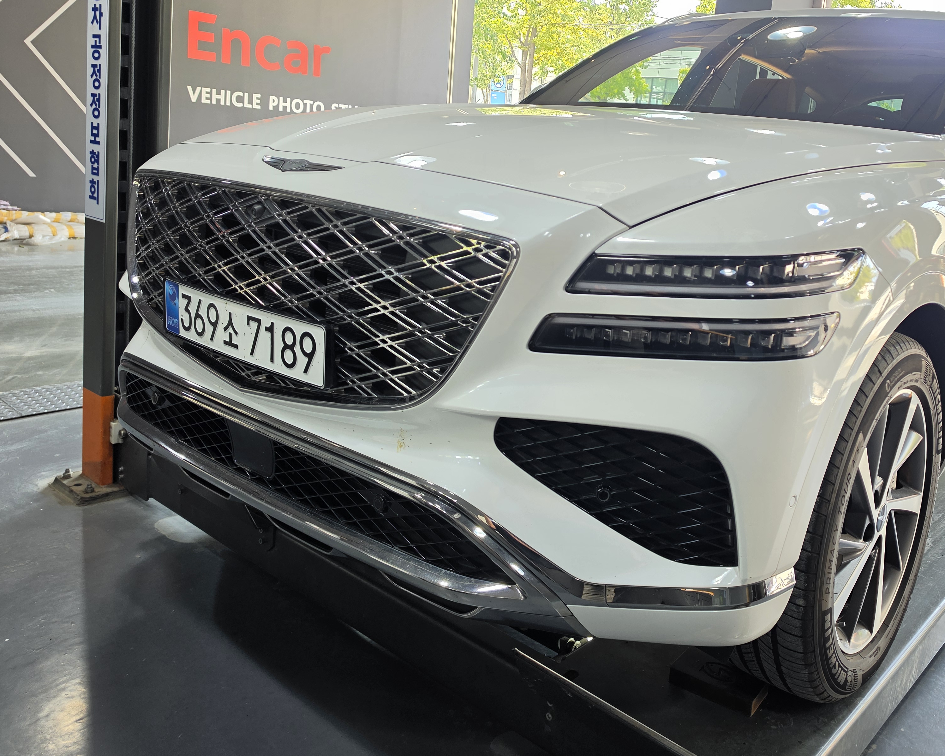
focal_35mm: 30
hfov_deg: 57.8
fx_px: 839
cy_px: 284
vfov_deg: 48.1
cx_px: 610
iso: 50
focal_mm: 6.5
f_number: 1.4
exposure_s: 1/120
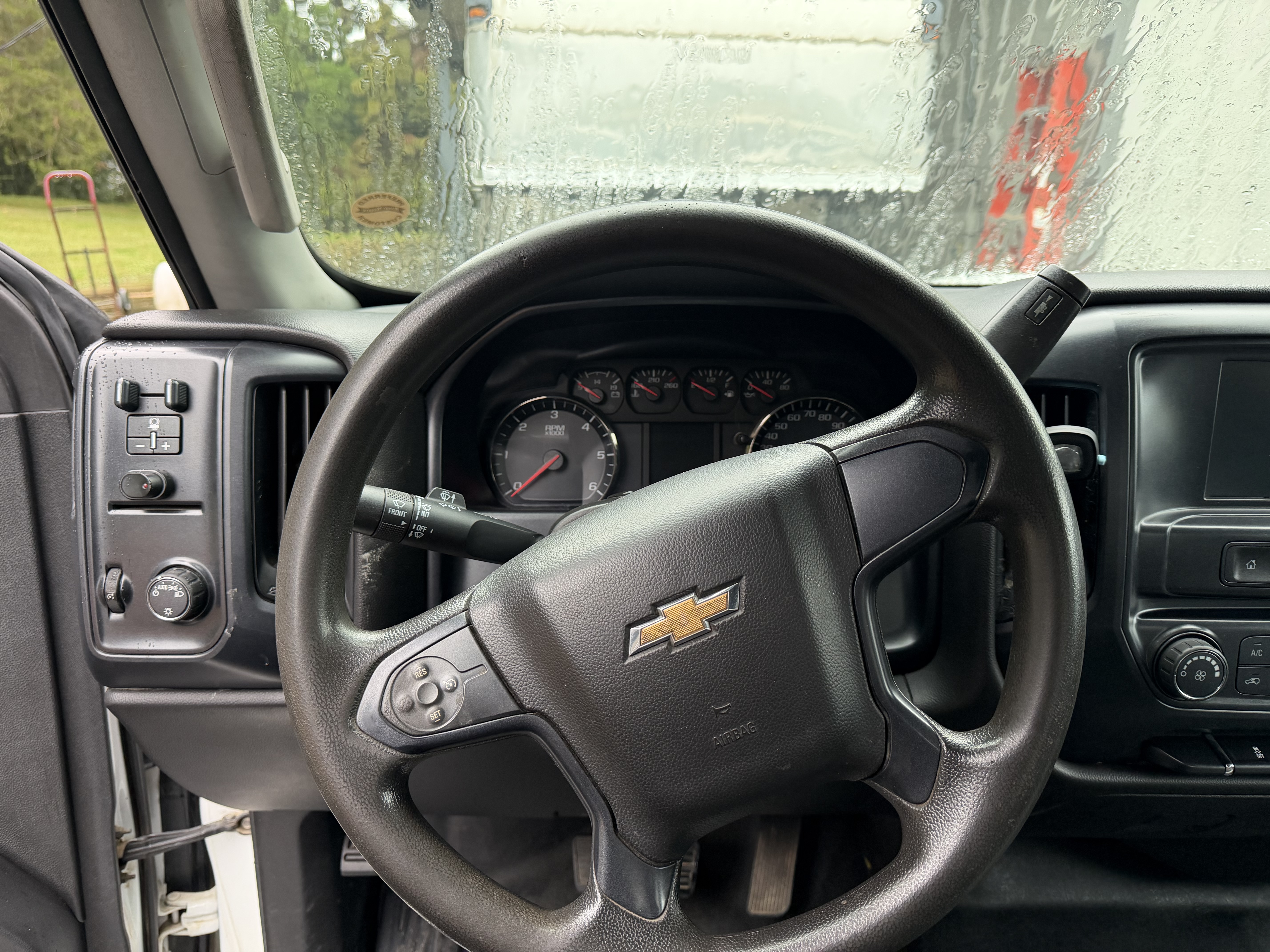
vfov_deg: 56.8
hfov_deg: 71.6
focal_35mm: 24
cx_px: 635
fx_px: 881
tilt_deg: -16.4
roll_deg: +2.1
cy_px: 476
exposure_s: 1/87
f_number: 1.78
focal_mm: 6.76
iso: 200
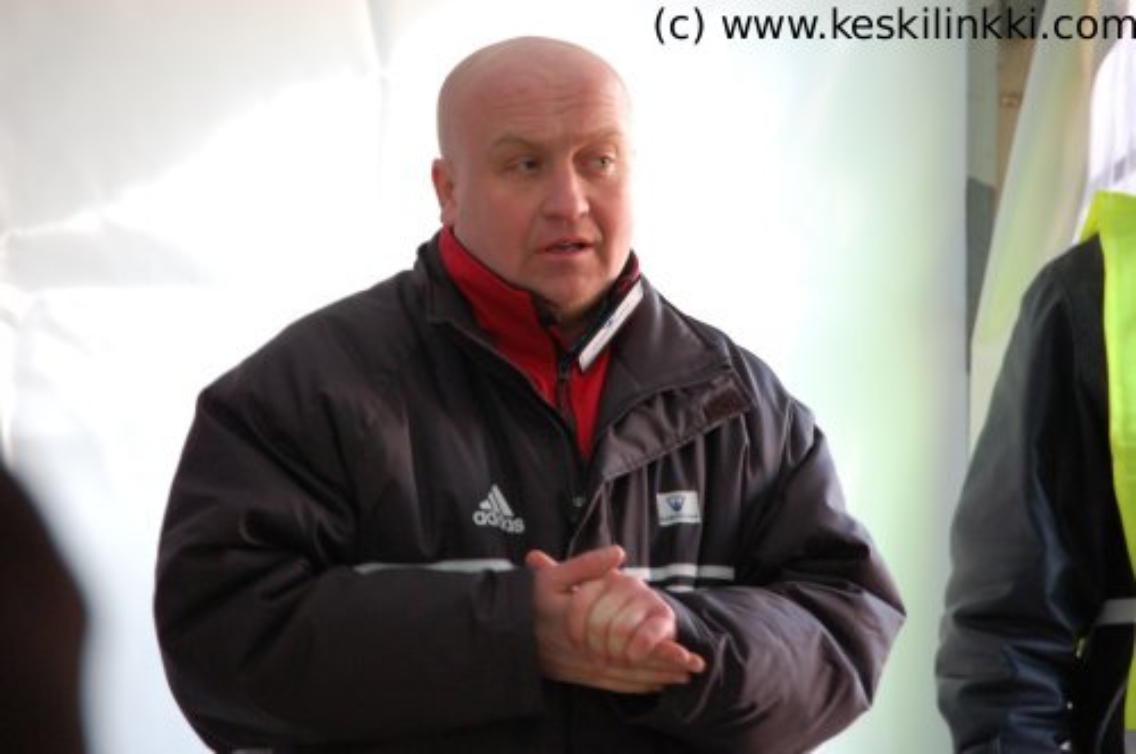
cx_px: 568
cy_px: 377
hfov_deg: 8.9
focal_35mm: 232
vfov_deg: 5.9
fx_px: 7327
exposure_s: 1/13
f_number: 5.3
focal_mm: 155
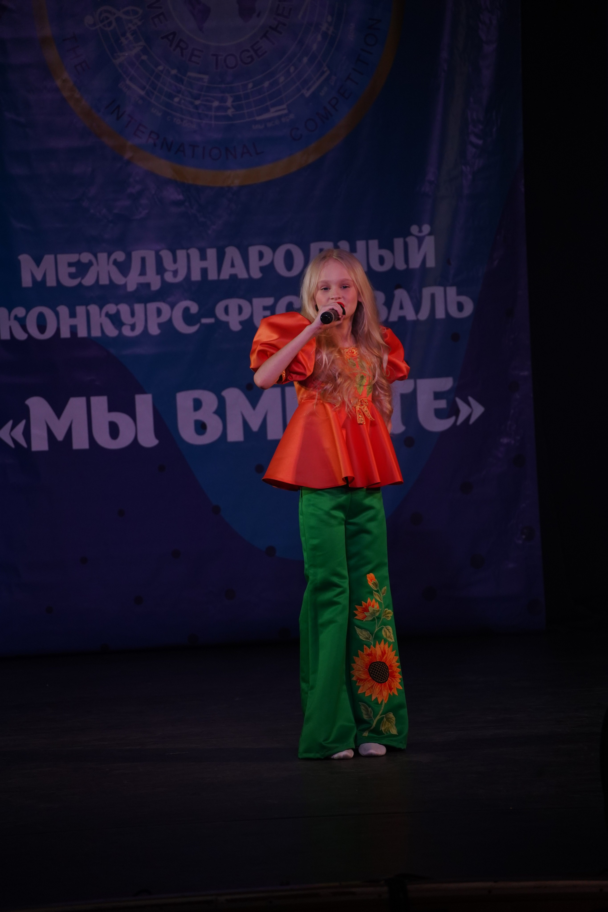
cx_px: 304
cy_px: 456
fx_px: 4889
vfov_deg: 10.7
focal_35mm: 193
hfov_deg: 7.1
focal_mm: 193
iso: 1600
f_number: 5.6
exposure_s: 1/400
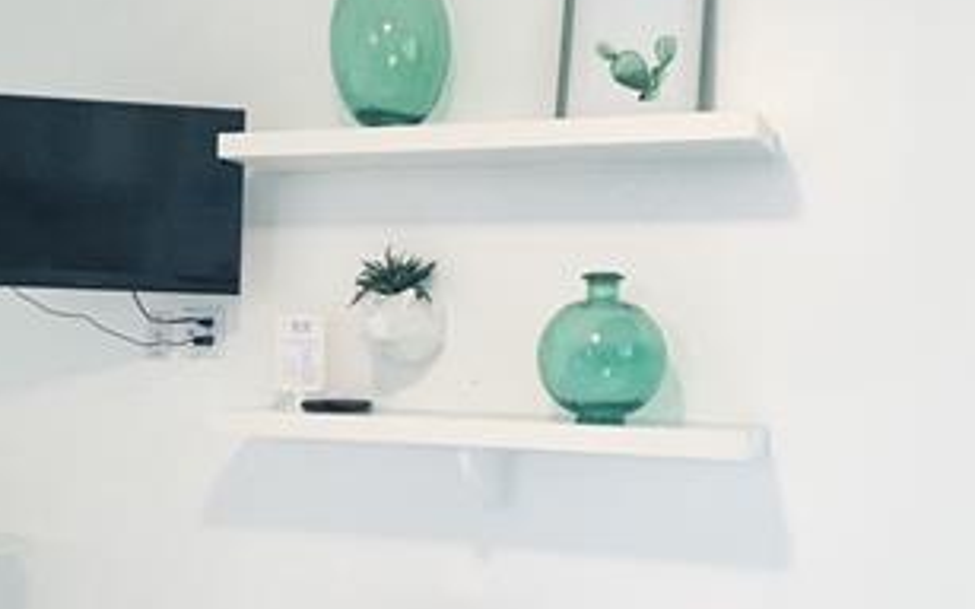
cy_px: 355
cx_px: 445
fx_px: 1276
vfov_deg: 26.8
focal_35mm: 48
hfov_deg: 41.8
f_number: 2.2
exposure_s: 1/15
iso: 80
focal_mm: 4.15
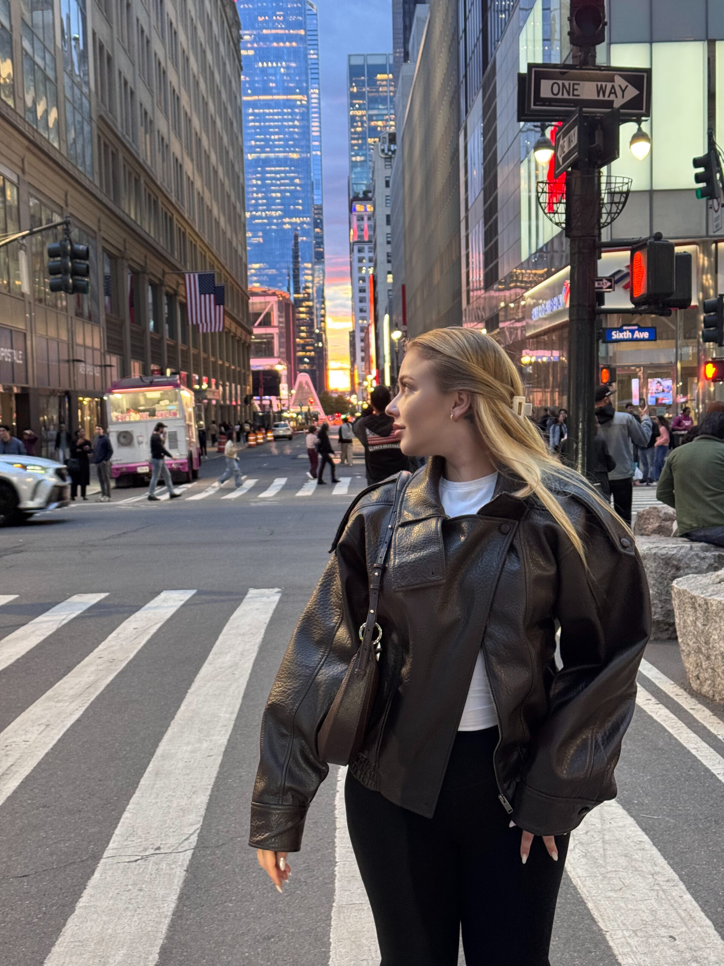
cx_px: 362
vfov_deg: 39.7
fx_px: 1339
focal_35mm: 48
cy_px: 483
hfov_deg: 30.3
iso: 250
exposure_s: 1/60
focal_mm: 6.76
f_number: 1.78
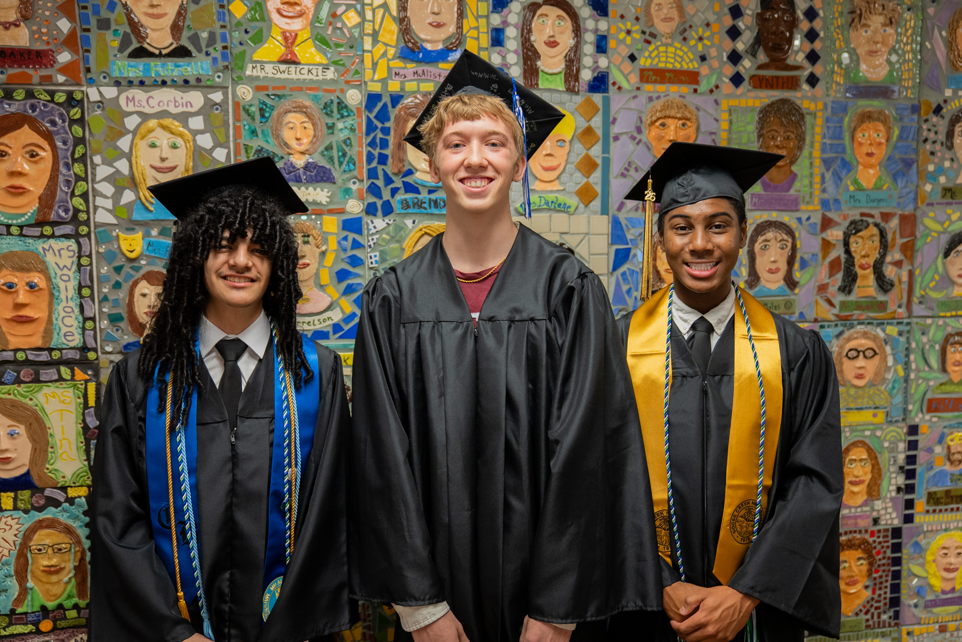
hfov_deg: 61.9
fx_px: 802
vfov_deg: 43.7
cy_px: 321
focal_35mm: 30
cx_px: 481
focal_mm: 30
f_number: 2.8
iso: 1250
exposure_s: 1/125
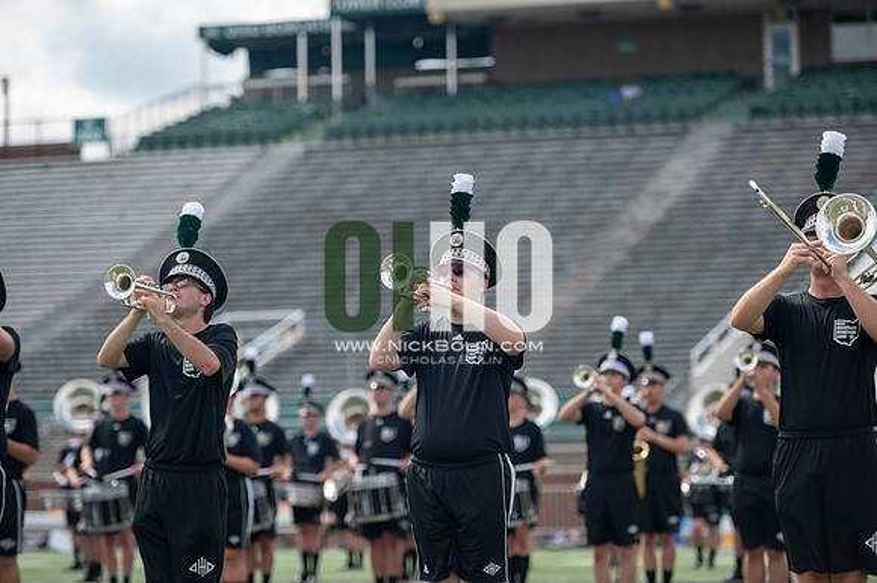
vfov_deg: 10.1
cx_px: 438
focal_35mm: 135
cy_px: 292
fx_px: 3287
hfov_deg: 15.2
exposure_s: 1/1600
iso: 125
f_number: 2.8
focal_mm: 135
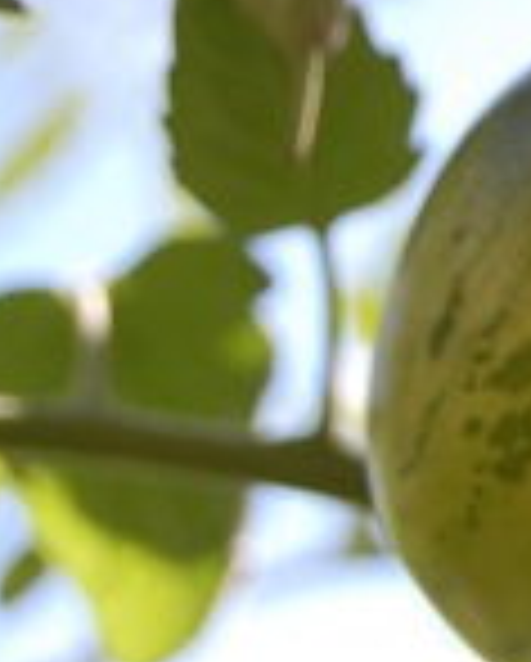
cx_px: 1040
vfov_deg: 7.3
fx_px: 5187
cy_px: 34
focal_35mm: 265
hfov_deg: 5.7
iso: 400
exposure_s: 1/500
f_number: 5.6
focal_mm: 55
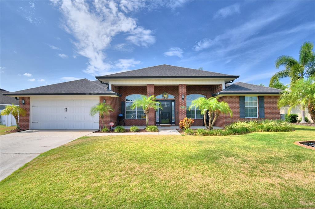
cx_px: 158
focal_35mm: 15
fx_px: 131
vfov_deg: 77.2
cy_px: 104
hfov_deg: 100.4
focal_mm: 10
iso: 100
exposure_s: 1/1600
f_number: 4.5
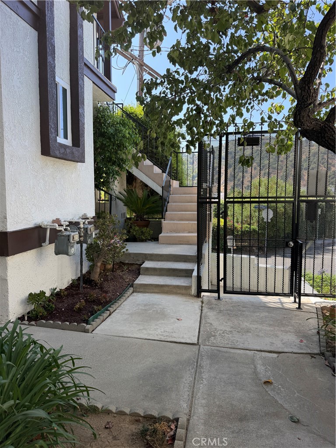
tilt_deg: -6.0
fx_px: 311
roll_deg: +0.2
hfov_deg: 56.8
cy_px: 224
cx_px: 168
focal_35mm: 24
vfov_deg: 71.6
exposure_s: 1/1005
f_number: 1.78
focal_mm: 6.76
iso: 100
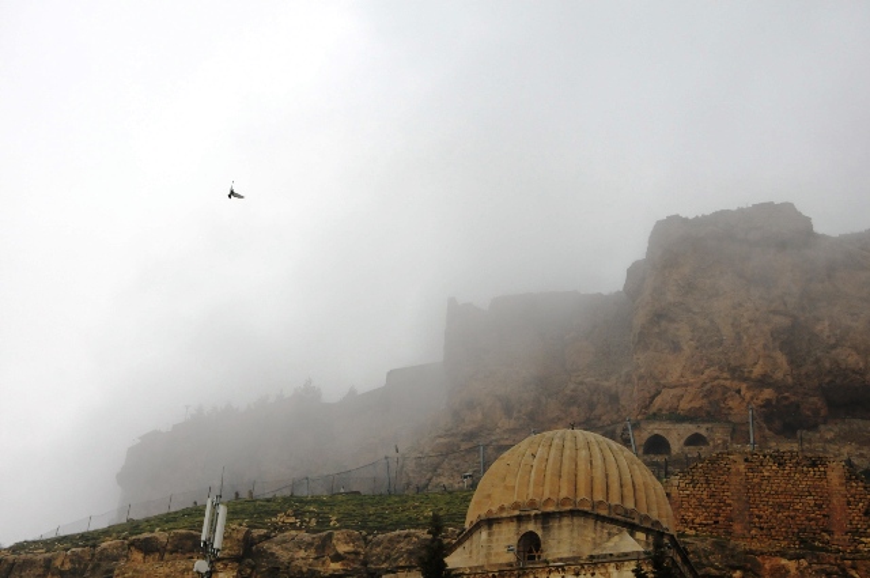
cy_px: 289
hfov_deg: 29.9
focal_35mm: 68
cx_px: 435
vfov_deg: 20.1
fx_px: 1629
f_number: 9
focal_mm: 45
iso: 800
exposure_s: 1/320
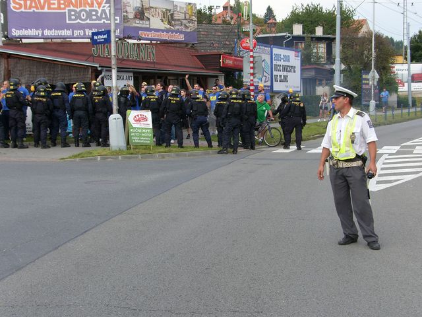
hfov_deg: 32.2
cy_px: 158
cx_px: 211
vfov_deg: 24.4
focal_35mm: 60
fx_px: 731
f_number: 4.6
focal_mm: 15.5
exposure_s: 1/200
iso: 50
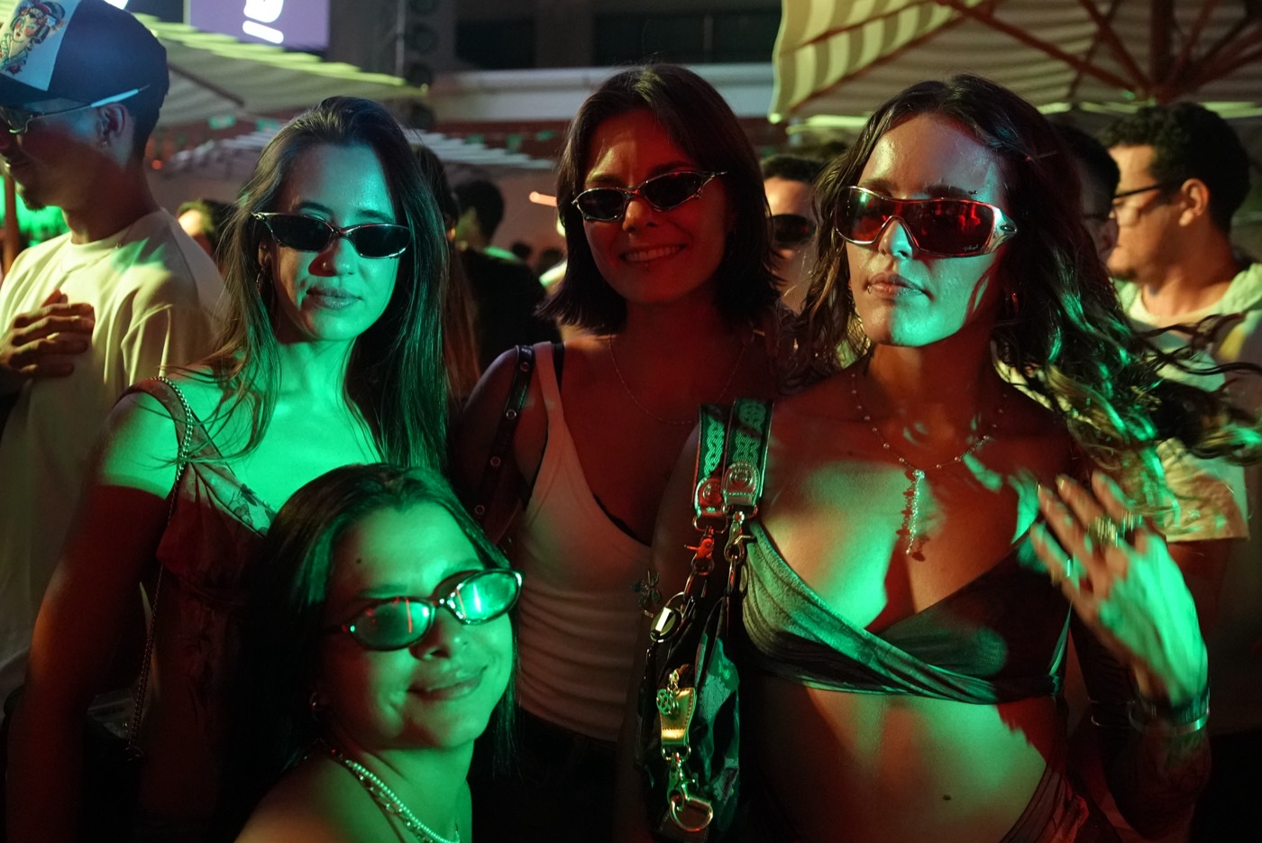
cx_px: 631
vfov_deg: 37.9
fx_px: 1228
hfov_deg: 54.4
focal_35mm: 35
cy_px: 422
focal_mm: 35
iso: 12800
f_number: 4
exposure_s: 1/160
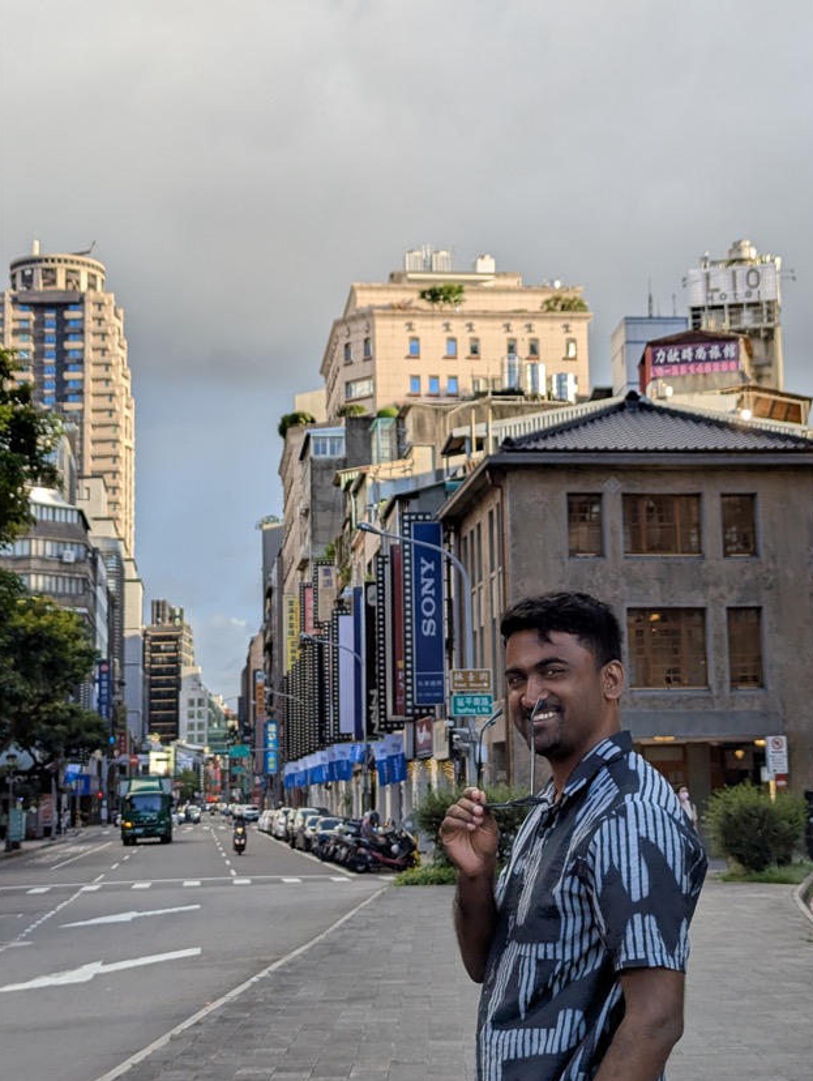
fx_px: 1813
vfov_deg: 33.2
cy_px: 507
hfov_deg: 25.2
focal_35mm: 58
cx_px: 486
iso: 43
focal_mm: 6.81
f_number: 1.85
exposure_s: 1/759
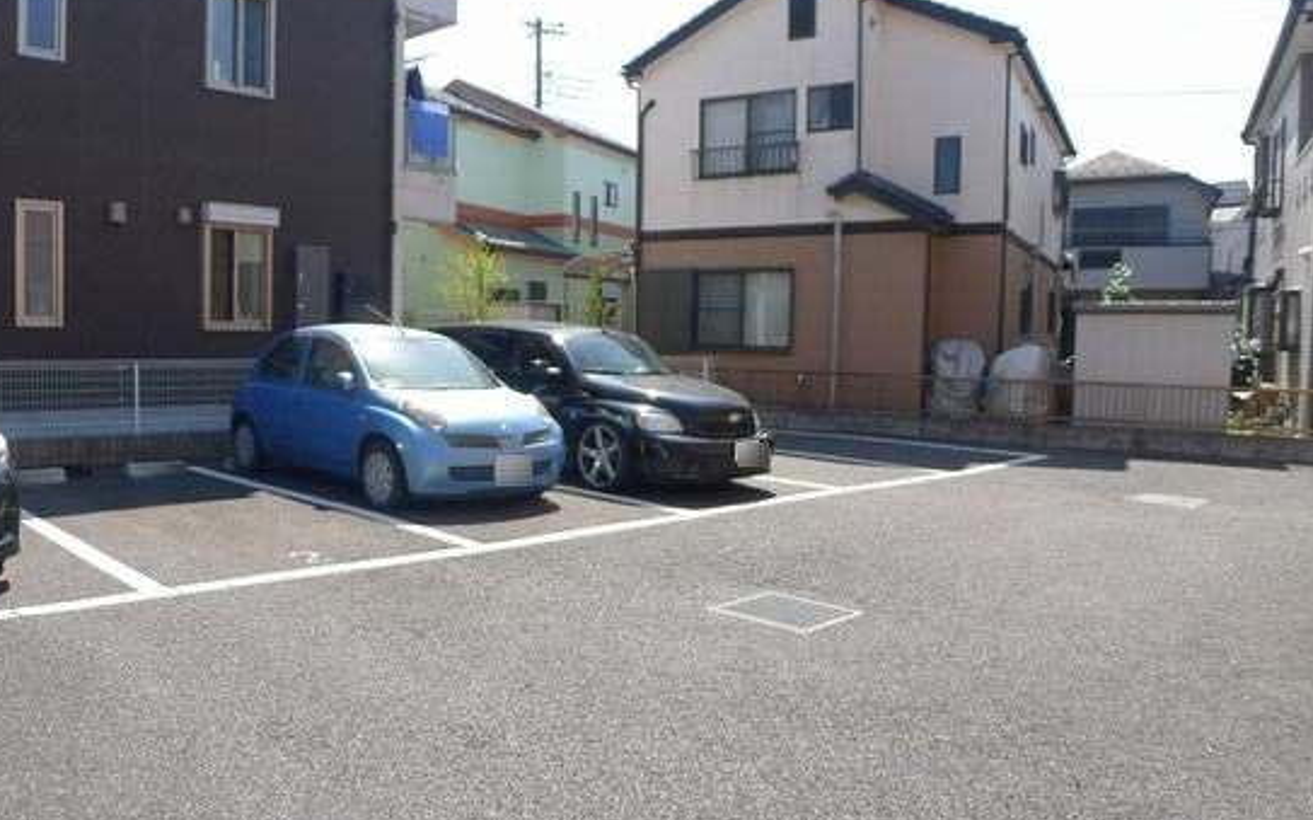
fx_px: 966
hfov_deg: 65.7
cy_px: 414
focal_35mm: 27
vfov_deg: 46.0
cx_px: 389
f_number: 2
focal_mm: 3.9
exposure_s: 1/1000
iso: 80
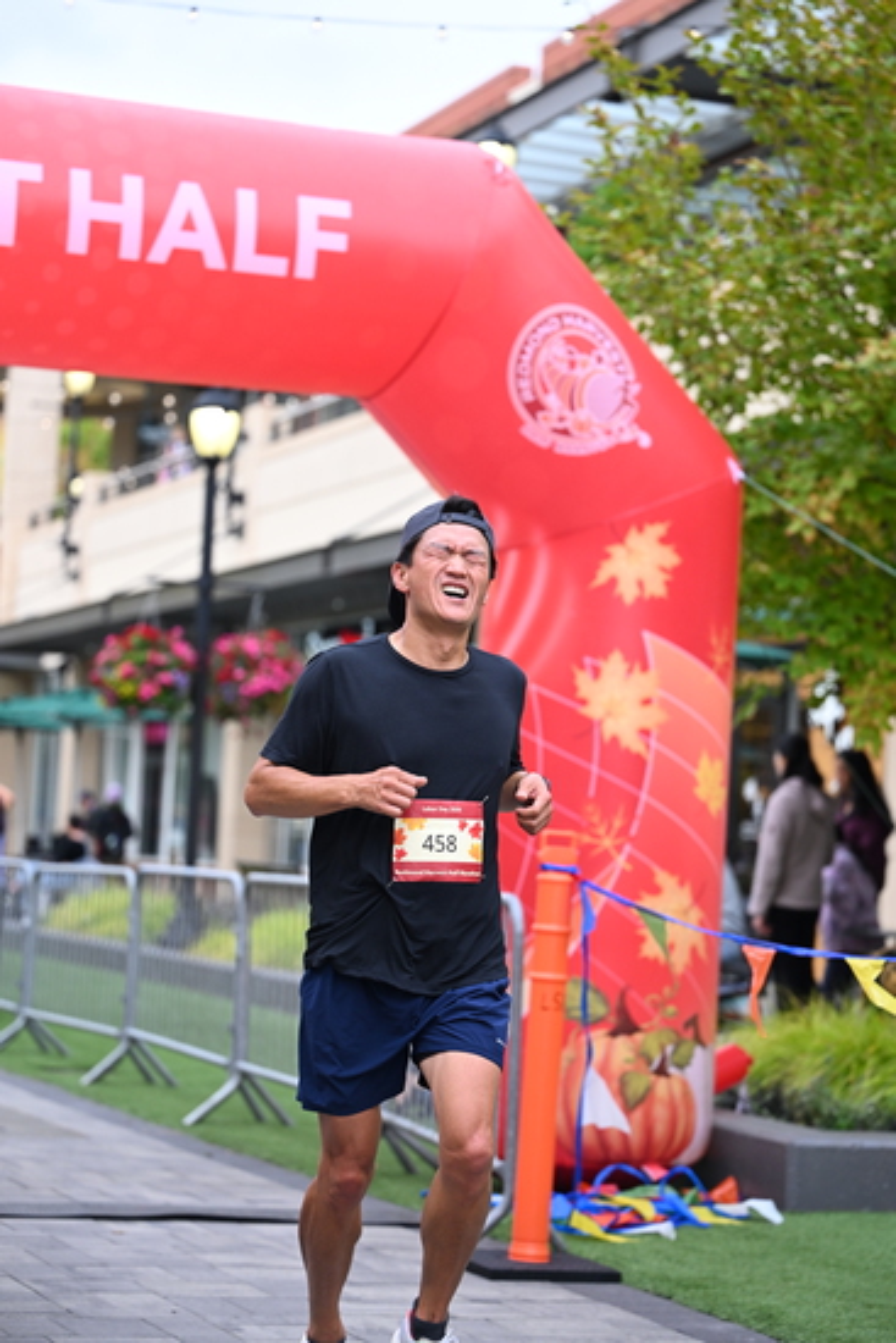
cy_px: 672
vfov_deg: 23.6
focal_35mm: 86
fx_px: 3208
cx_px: 448
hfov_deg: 15.9
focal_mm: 86
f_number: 2.8
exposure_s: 1/1600
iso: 1000
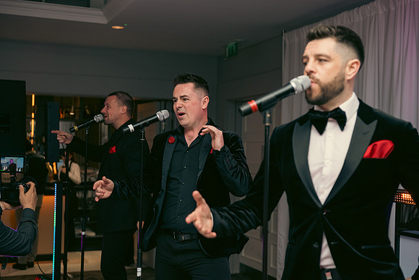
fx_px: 640
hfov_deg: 36.2
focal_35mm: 55
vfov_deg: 24.6
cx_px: 210
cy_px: 140
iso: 800
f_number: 3.5
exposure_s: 1/160
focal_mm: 55
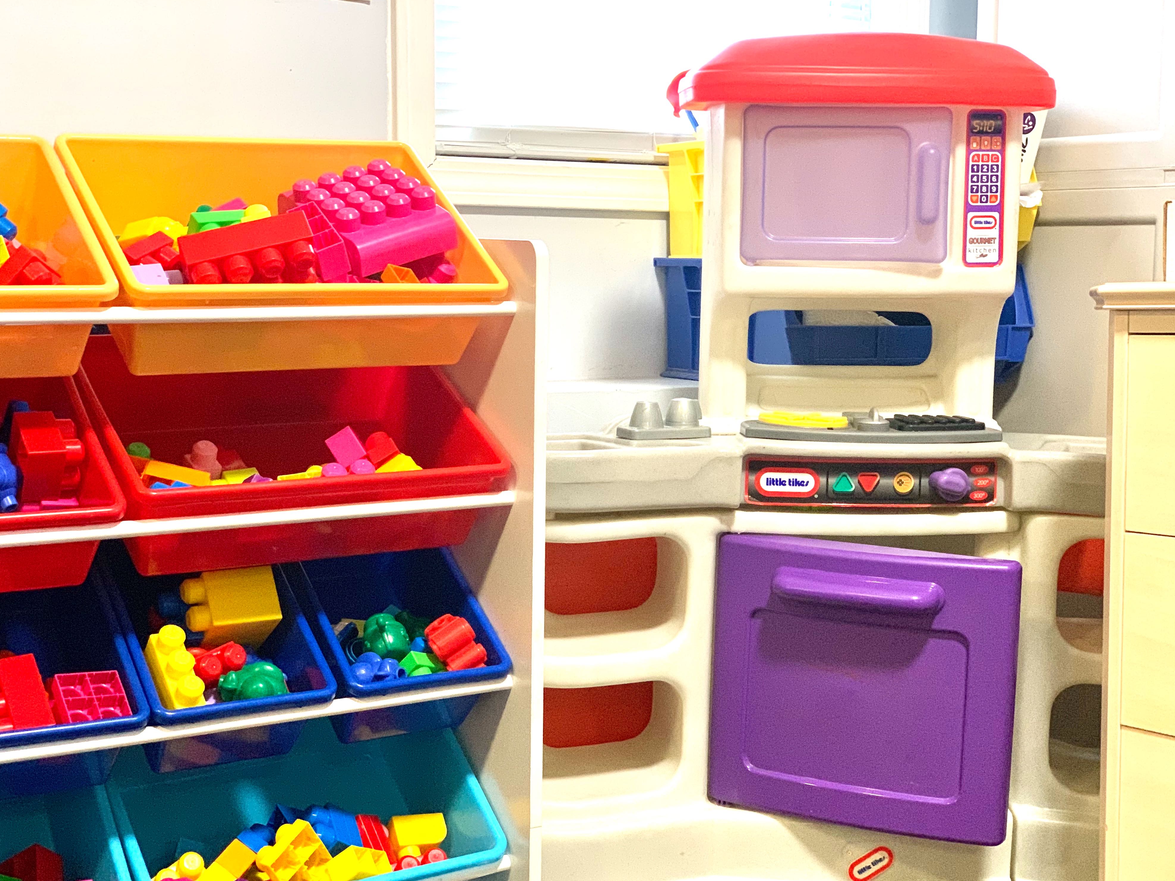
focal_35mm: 53
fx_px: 1799
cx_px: 585
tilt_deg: -5.7
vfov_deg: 27.5
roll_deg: -1.0
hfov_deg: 36.2
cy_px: 445
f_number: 2.4
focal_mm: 6
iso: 400
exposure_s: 1/40
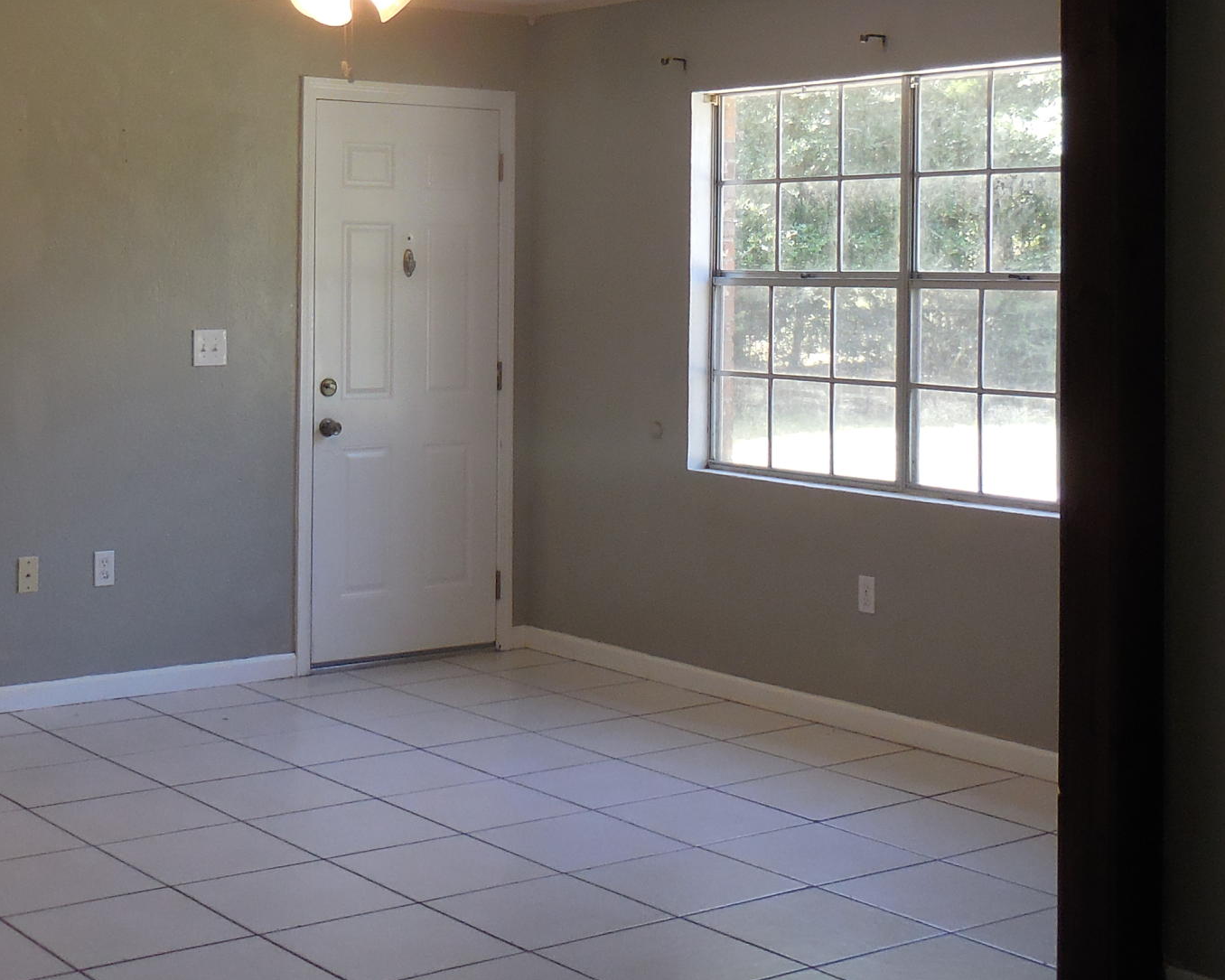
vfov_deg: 27.7
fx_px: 1958
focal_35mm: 54
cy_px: 228
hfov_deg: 34.6
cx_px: 486
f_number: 3.3
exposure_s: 1/50
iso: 125
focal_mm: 4.5
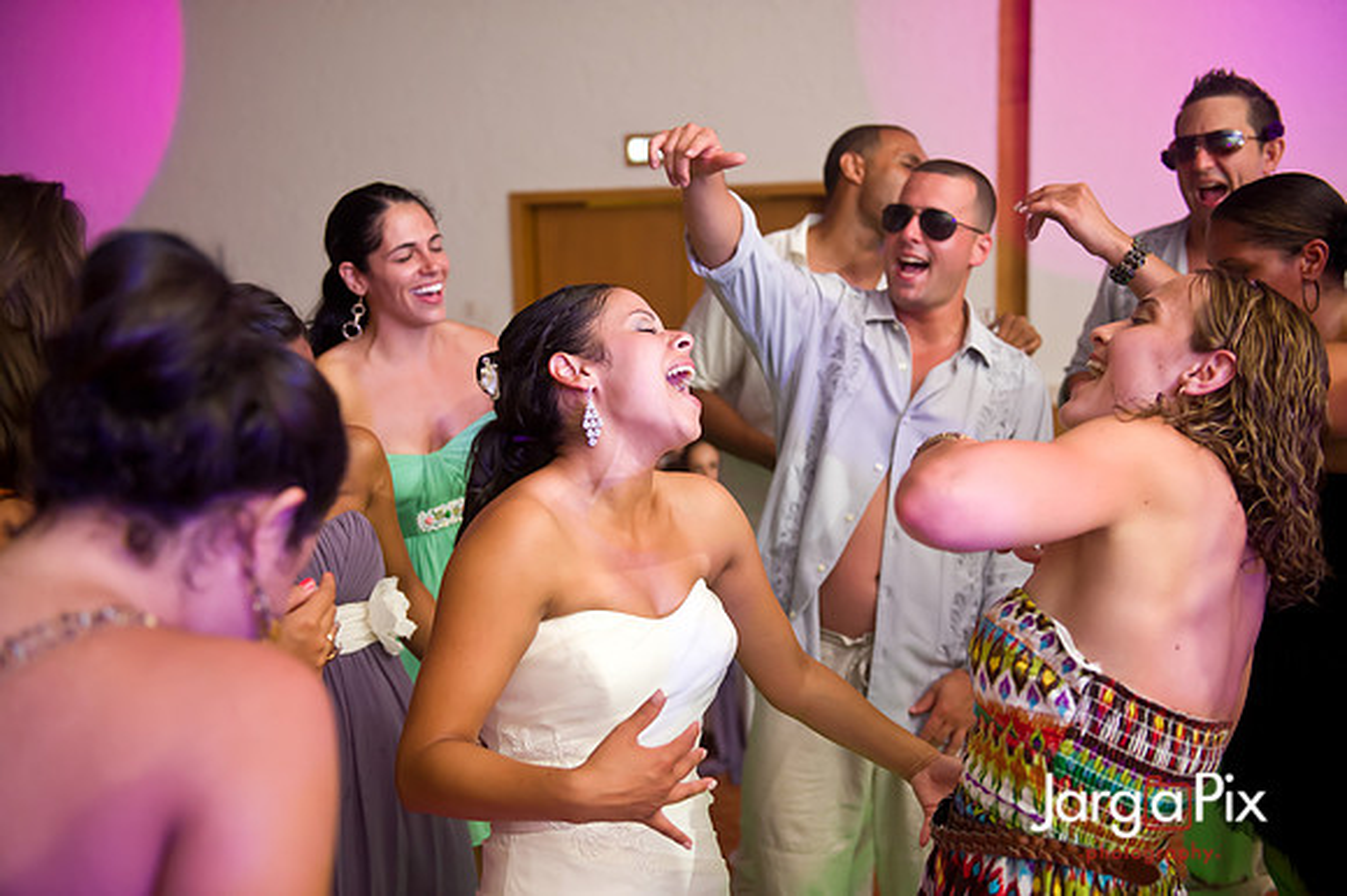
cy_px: 448
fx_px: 1496
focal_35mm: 40
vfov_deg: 33.4
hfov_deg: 48.5
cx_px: 674
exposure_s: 1/125
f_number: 3.2
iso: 1600
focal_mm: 40
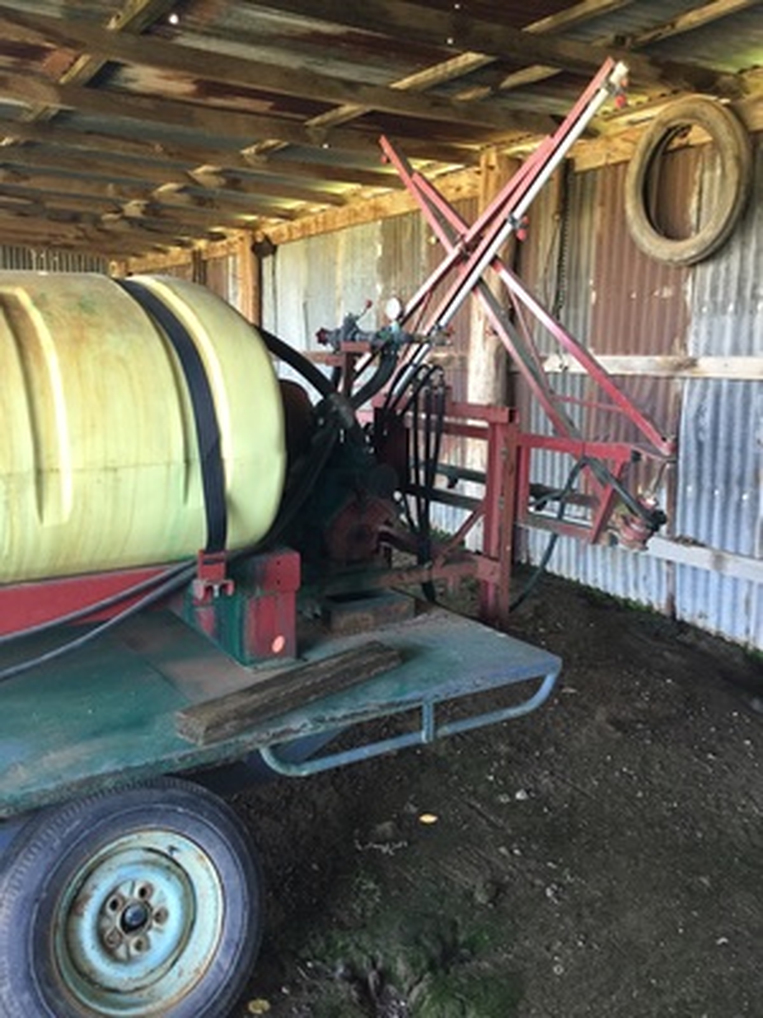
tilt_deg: -9.6
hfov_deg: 45.4
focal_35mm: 31
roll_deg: -1.9
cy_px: 509
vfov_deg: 58.4
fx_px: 911
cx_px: 382
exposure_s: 1/33
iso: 64
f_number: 2.4
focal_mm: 3.3
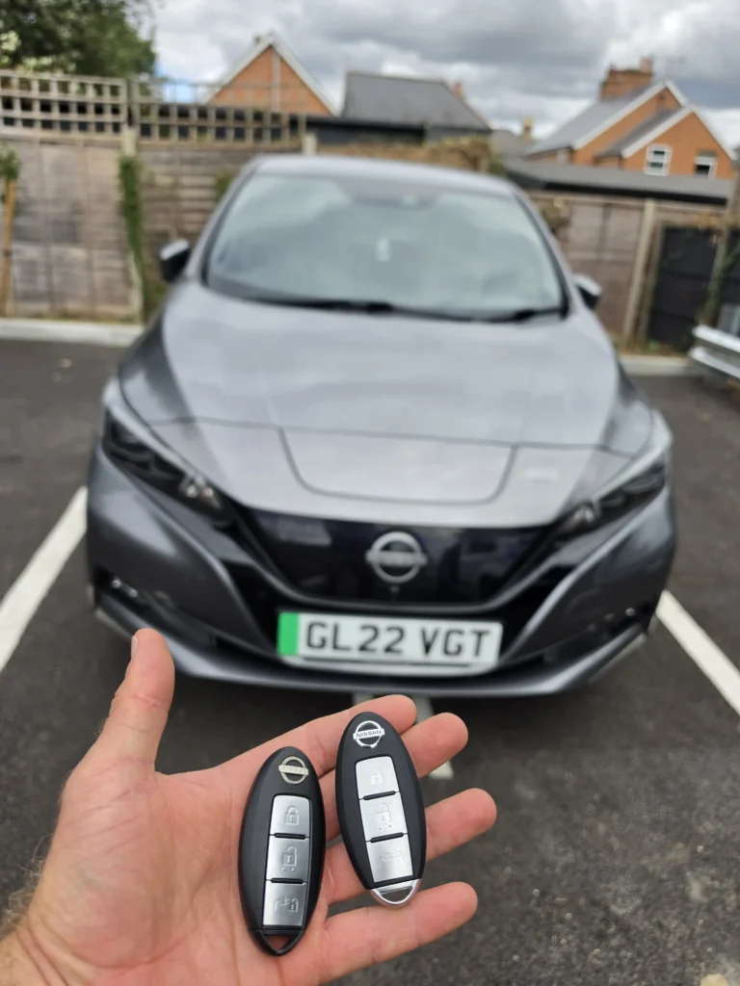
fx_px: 656
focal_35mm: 23
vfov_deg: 73.9
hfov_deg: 58.9
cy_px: 493
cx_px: 370
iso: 64
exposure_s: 1/2752
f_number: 1.4
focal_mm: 6.5
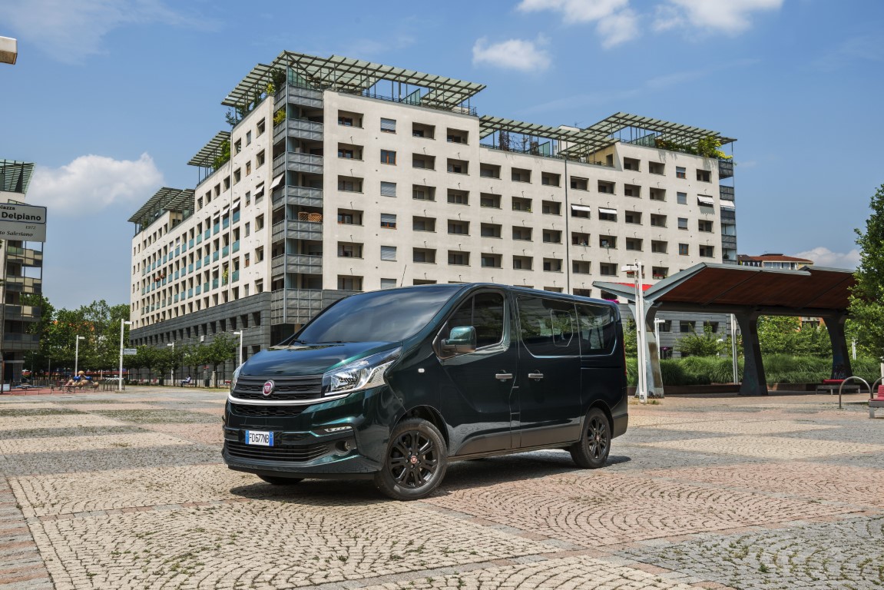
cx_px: 442
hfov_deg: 55.8
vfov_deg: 38.9
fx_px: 835
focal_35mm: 34
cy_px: 295
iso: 100
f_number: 10
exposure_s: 1/100
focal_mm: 34
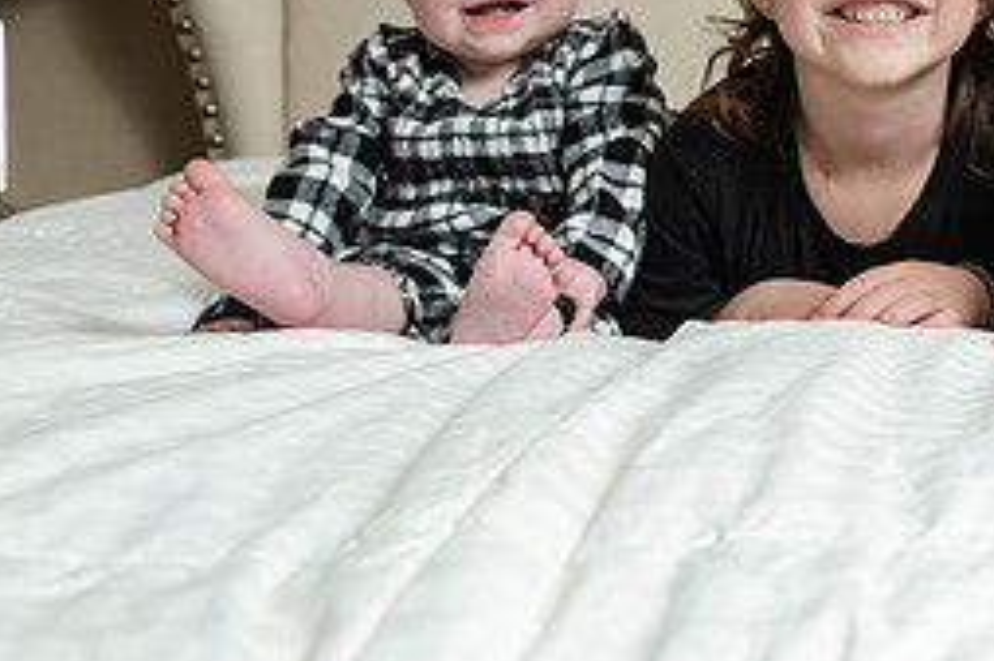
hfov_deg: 27.9
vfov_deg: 19.8
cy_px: -36
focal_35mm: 66
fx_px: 1821
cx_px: 1086
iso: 400
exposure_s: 1/200
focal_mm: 27
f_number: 5.6
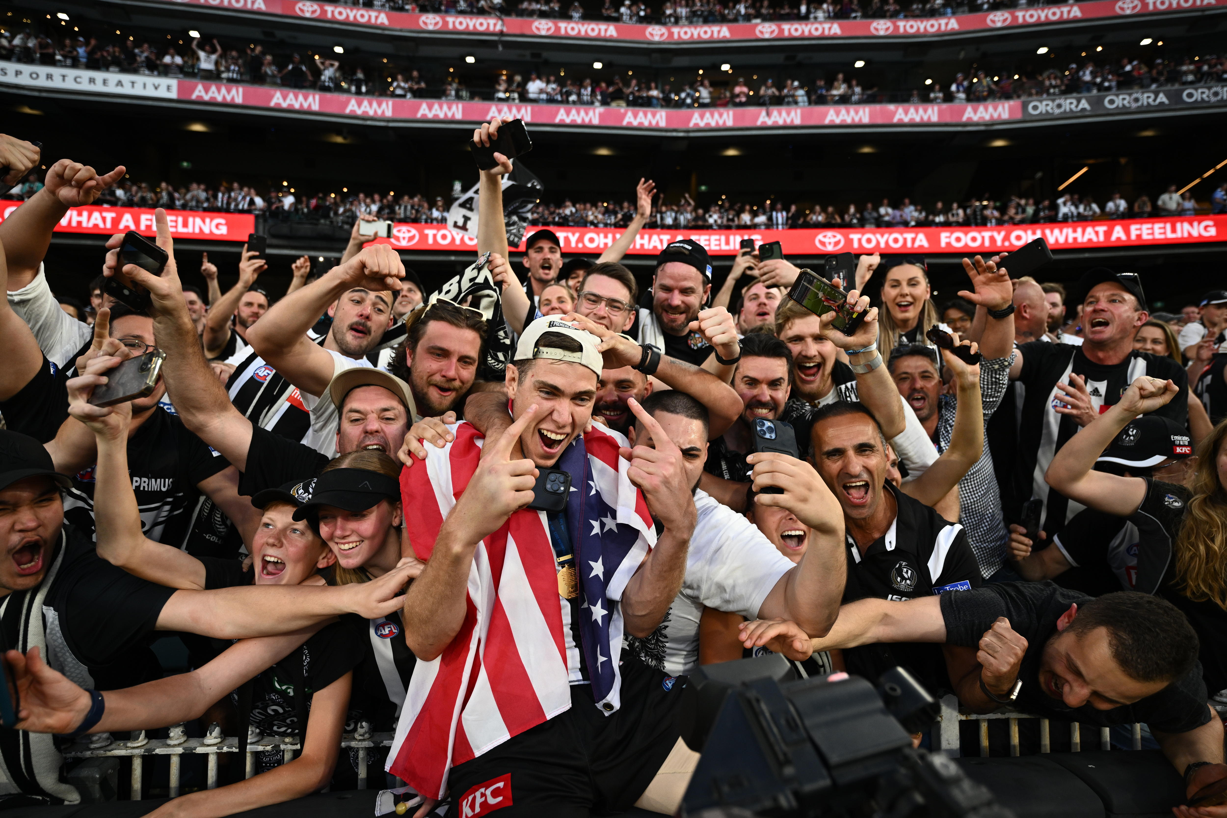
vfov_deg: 63.2
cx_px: 614
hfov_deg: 85.4
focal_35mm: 20
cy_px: 409
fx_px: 665
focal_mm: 19.5
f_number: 3.2
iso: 800
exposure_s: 1/1000
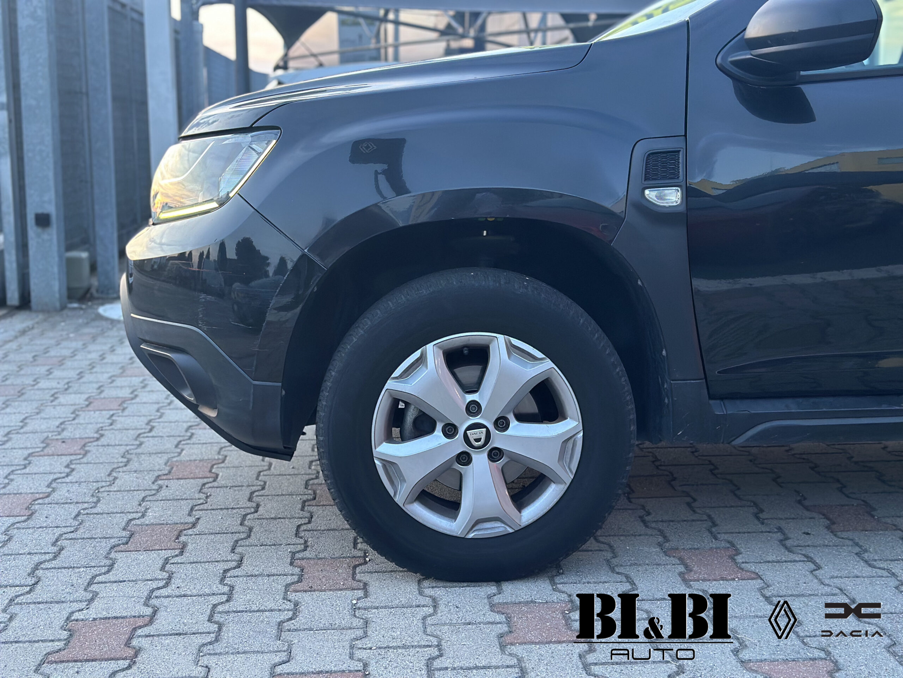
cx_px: 452
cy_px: 339
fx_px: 1252
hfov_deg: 39.7
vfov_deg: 30.3
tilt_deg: -9.5
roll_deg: -0.7
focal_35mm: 48
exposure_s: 1/60
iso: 250
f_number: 1.78
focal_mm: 6.86
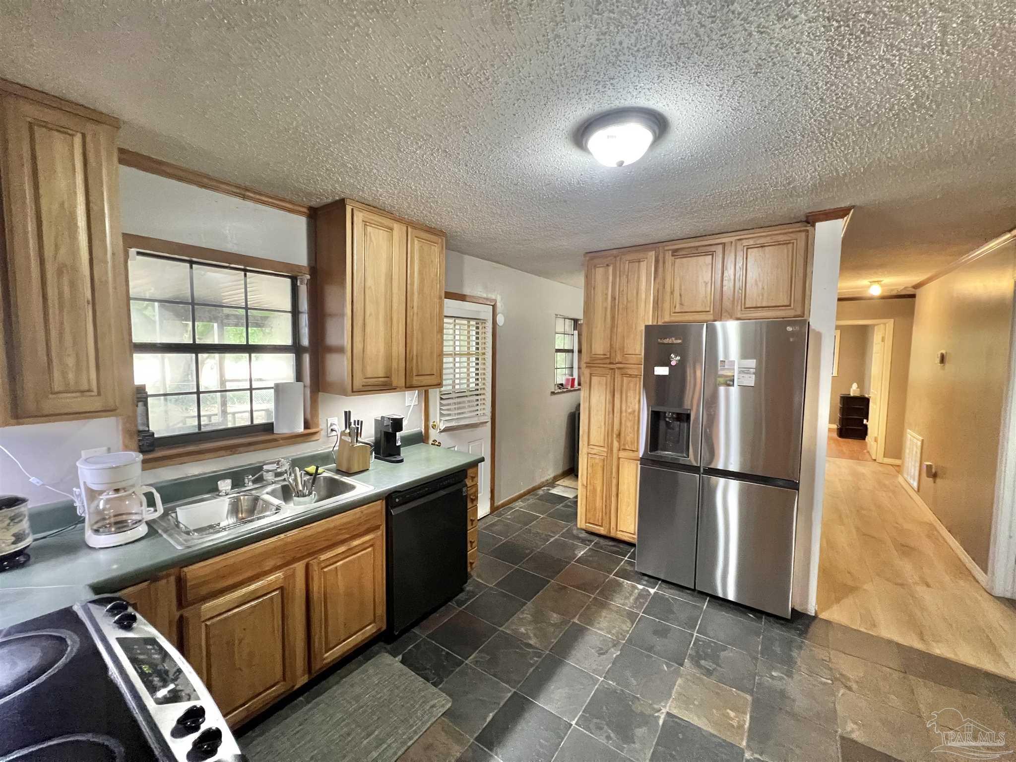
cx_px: 508
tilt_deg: -4.5
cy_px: 381
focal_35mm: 13
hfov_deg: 106.2
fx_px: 382
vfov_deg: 89.9
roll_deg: -1.4
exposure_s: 1/60
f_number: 1.8
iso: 500
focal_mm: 1.57
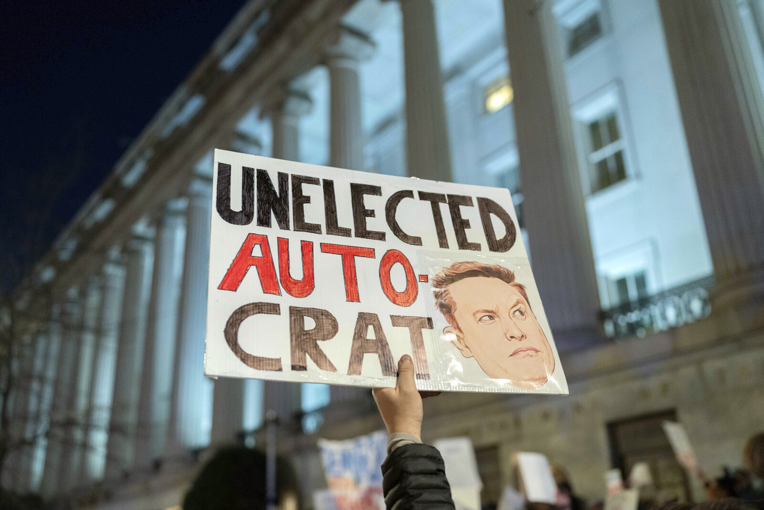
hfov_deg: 54.4
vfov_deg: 37.9
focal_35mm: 35
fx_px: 743
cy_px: 255
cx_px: 382
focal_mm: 35
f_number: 1.8
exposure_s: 1/250
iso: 5000
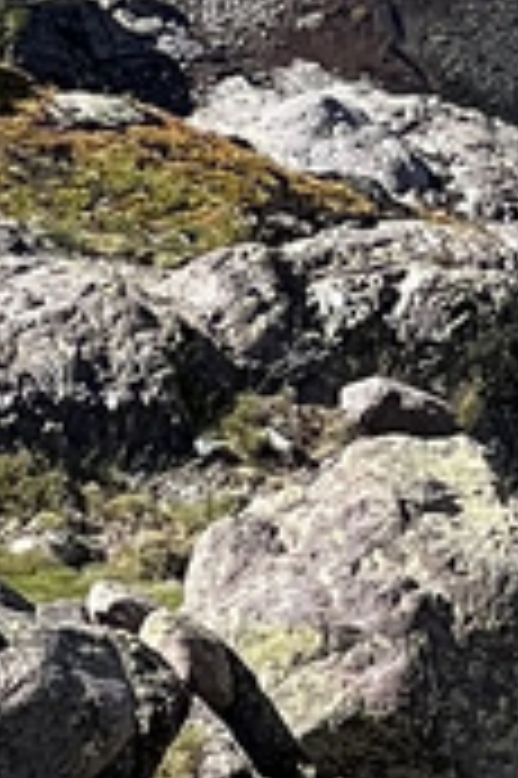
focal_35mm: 555
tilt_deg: -28.6
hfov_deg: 2.5
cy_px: -369
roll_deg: -1.6
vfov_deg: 3.7
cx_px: 820
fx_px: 12002
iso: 32
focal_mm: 9
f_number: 2.8
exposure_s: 1/288
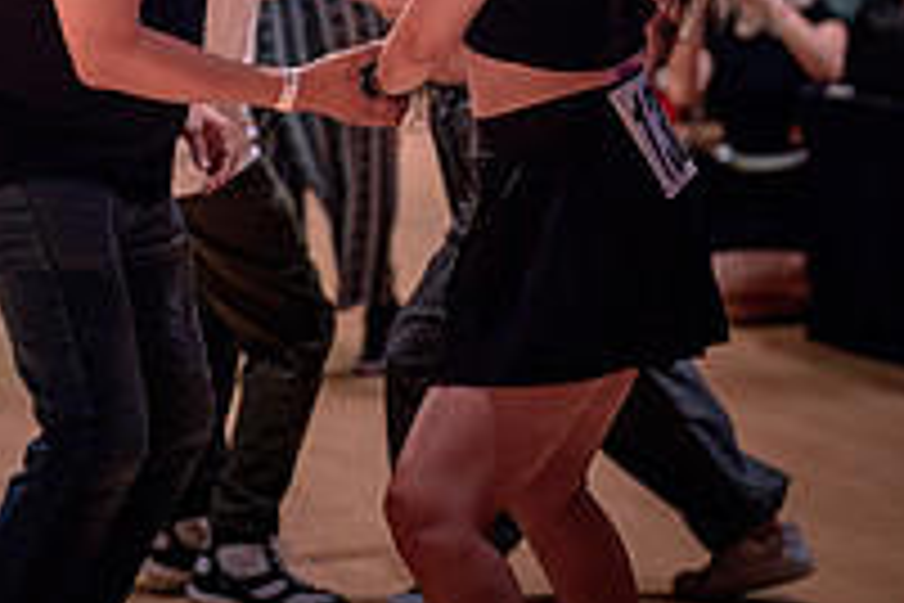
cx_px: -33
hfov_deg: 11.3
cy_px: -49
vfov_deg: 7.6
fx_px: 4520
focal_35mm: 180
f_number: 1.2
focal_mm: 50
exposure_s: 1/500
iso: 1250
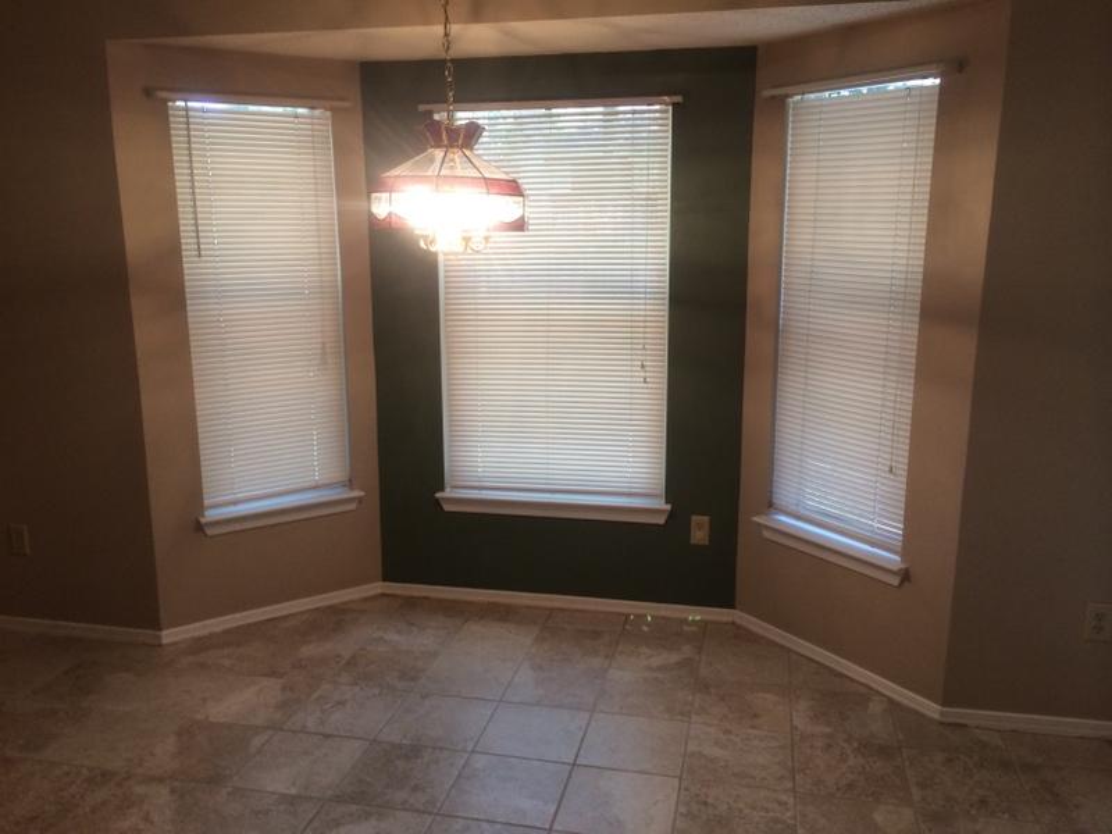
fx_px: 964
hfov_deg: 60.0
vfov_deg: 46.8
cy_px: 417
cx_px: 556
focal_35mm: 30
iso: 40
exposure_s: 1/30
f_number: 2.2
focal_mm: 4.12
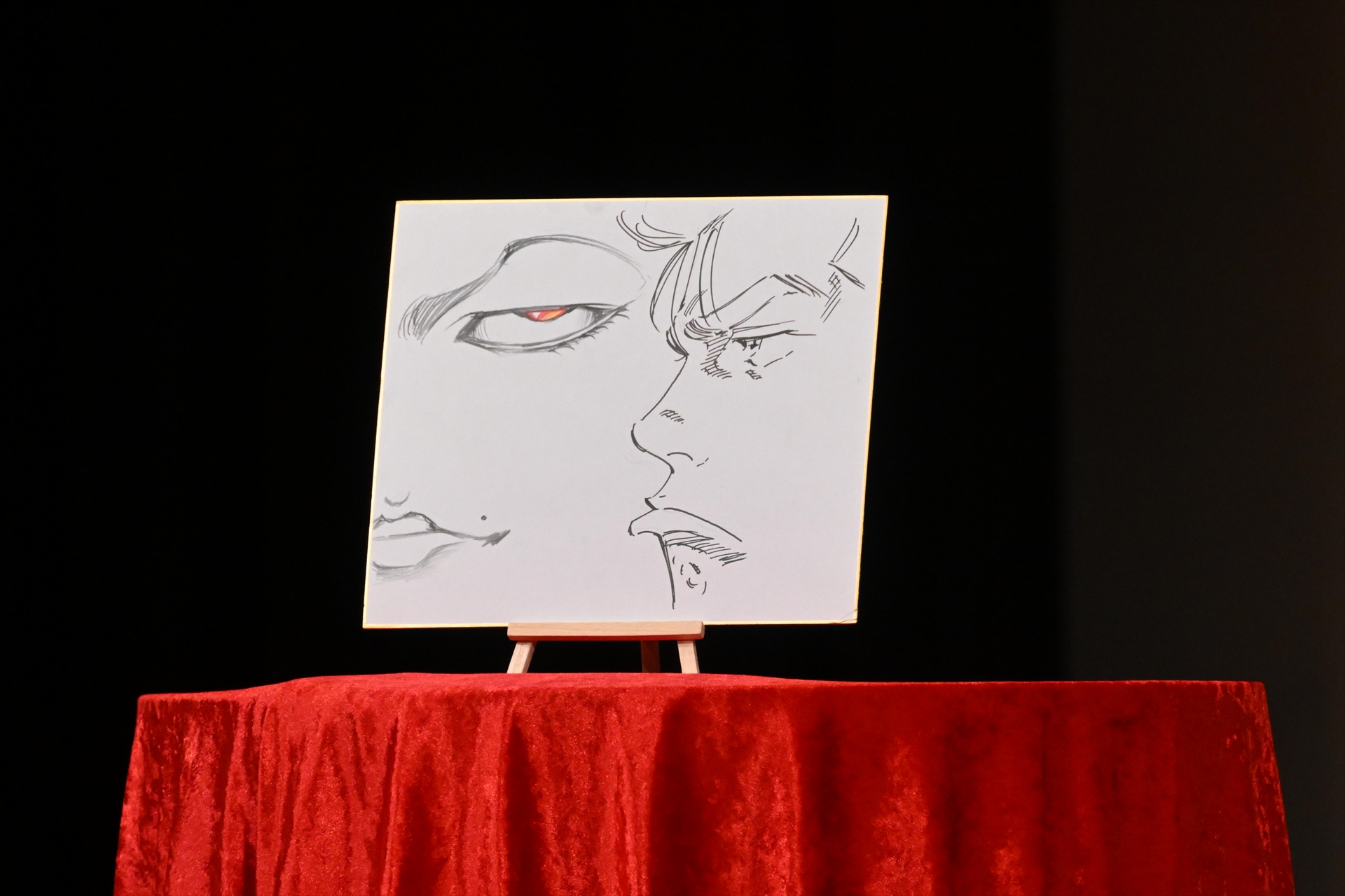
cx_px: 672
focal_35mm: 840
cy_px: 448
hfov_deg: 2.5
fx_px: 31373
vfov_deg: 1.6
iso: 4000
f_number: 9
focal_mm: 560
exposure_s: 1/320
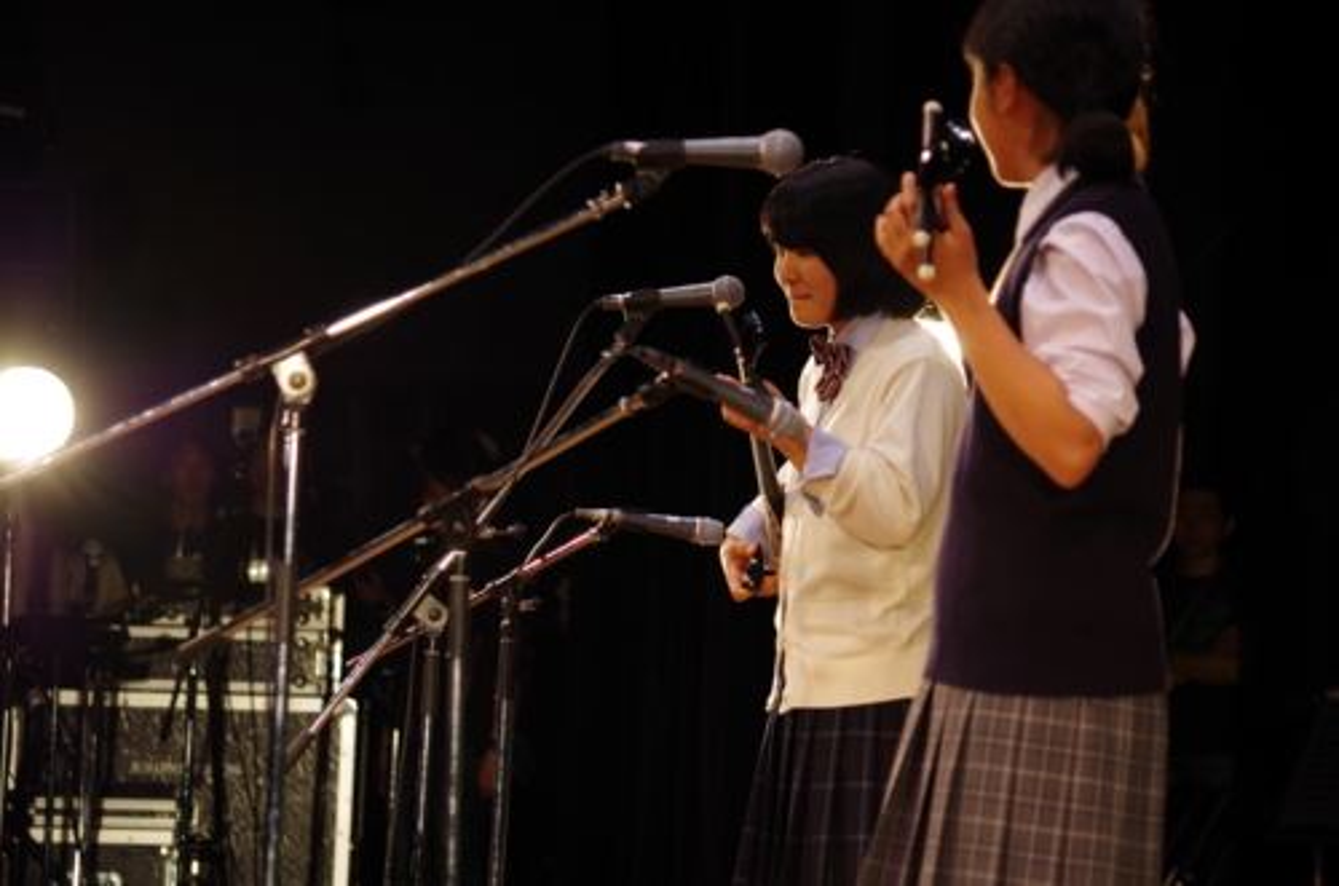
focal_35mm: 172
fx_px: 6383
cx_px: 670
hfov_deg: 12.0
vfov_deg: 7.9
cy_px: 443
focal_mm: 115
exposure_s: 1/200
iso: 800
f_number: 4.5
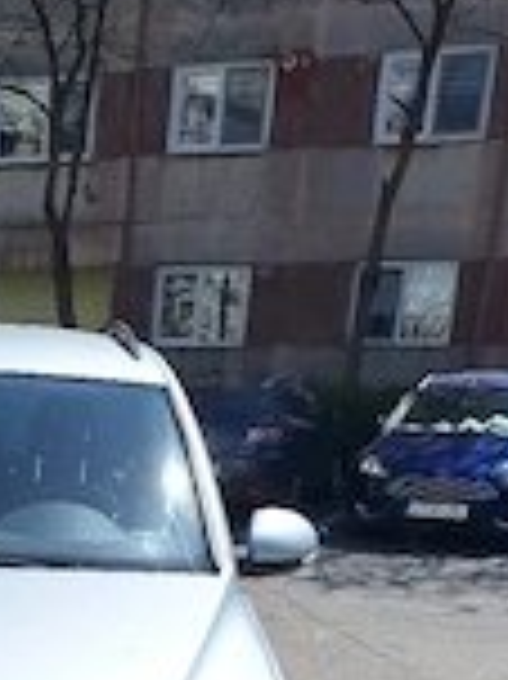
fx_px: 1195
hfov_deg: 22.4
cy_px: 838
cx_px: -72
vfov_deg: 27.5
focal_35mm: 61
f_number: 1.8
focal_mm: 5.54
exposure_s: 1/5000
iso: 25
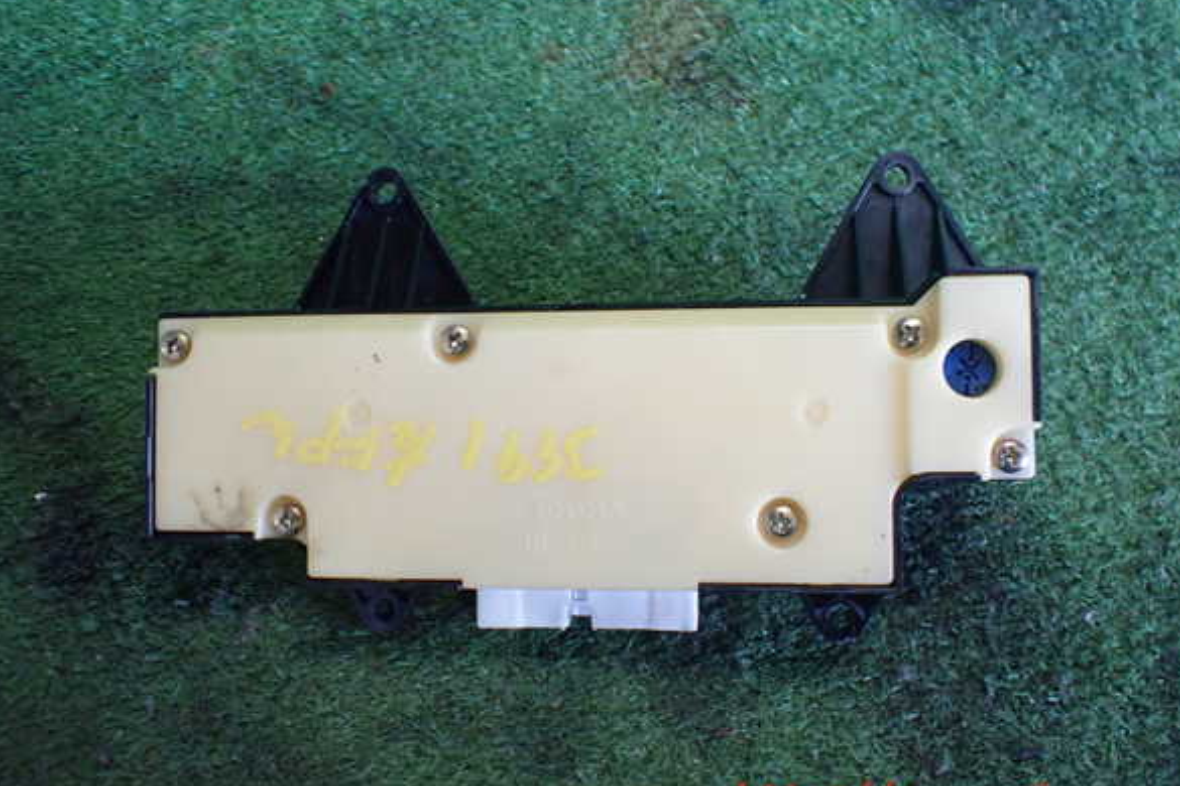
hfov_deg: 58.7
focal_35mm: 32
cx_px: 589
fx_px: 1049
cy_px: 375
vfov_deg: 41.1
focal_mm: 5.4
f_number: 2.3
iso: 640
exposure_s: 1/125
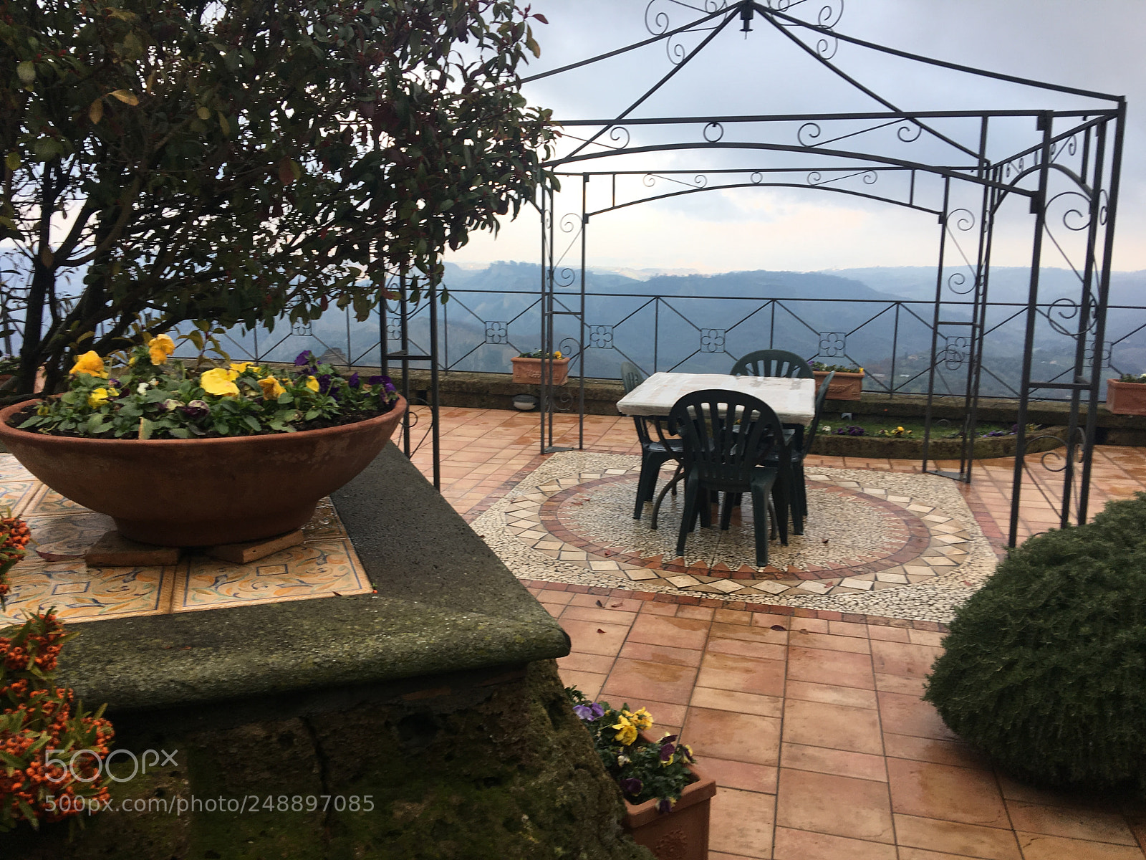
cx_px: 573
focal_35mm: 29
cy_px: 430
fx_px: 960
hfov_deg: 61.7
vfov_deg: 48.2
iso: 25
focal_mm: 4.15
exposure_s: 1/153
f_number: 2.2
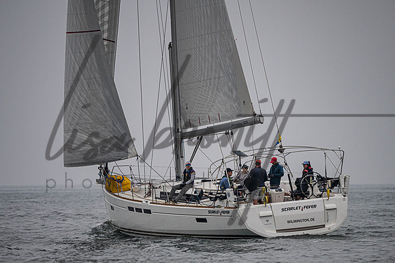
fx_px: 5978
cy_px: 160
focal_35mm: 545
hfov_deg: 3.8
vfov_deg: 2.5
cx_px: 189
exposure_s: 1/5000
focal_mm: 400
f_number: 5.6
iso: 400
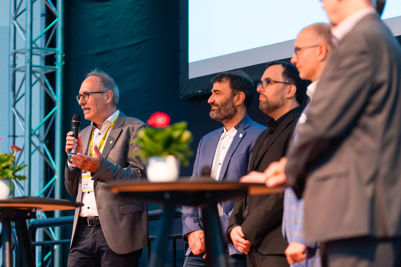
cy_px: 134
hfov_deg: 15.2
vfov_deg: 10.2
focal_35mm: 135
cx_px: 200
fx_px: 1504
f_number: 1.8
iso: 320
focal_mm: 135
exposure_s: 1/160
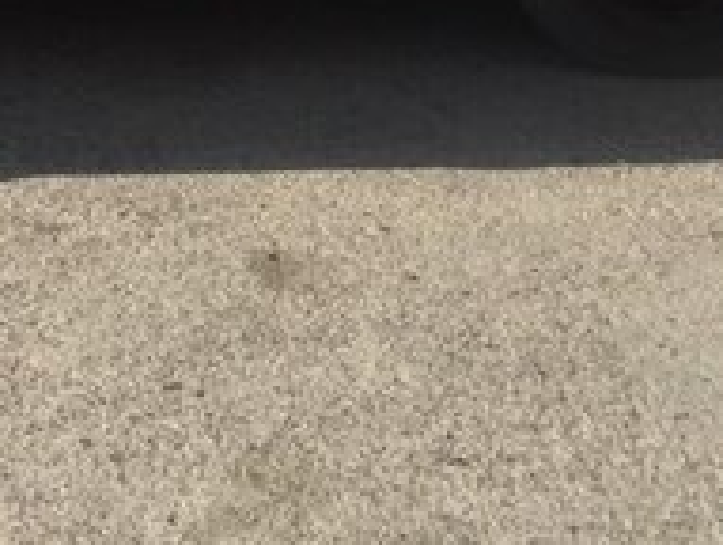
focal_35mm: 100
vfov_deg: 13.6
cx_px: -30
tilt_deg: -6.4
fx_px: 2093
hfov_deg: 19.0
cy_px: -380
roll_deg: -2.3
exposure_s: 1/2083
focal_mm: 4.15
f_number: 2.2
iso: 32
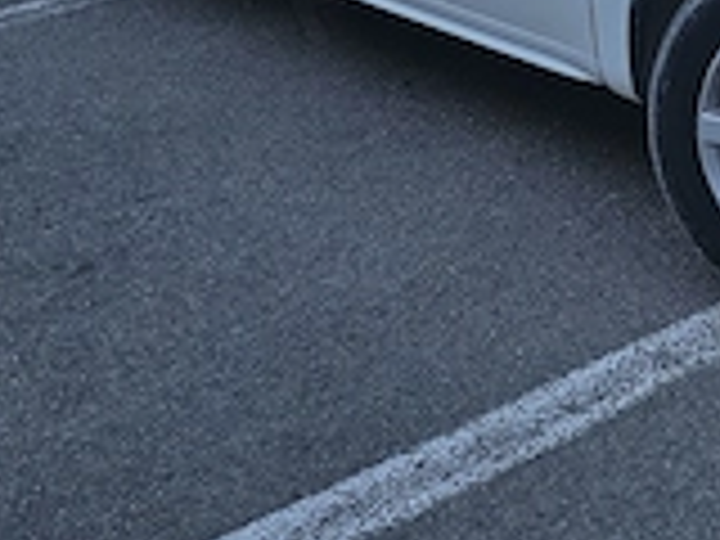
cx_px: 868
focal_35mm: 86
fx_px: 1789
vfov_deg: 16.3
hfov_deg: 21.2
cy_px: -153
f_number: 1.7
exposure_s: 1/310
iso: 10
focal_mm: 6.3
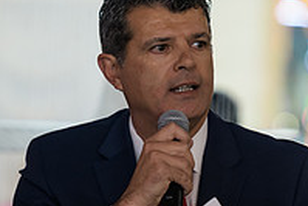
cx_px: 186
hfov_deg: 4.4
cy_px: 84
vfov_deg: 3.0
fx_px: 3990
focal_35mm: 466
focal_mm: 160
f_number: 3.2
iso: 1000
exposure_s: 1/125
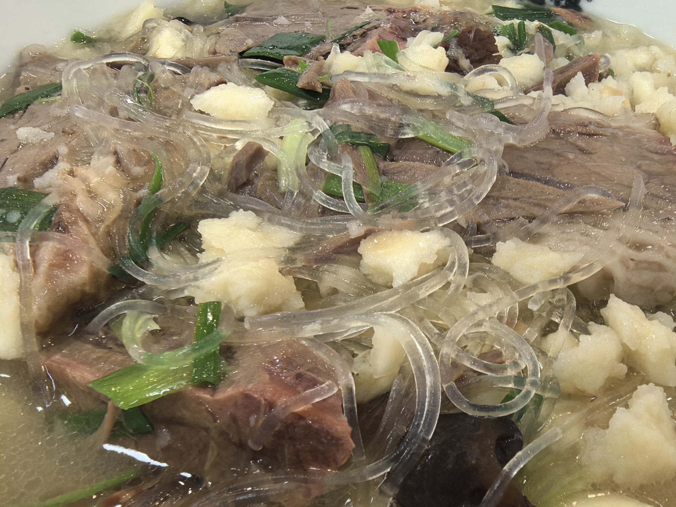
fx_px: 703
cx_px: 364
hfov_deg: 51.3
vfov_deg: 39.7
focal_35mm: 36
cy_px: 253
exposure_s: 1/50
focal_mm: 1.95
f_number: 2.2
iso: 200
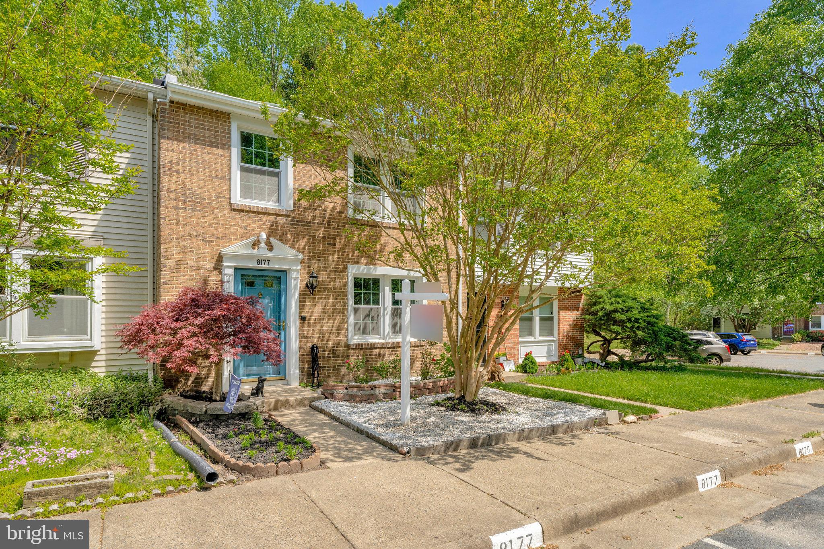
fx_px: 453
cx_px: 412
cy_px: 274
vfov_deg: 62.4
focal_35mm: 20
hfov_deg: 84.6
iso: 100
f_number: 8
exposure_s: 1/200
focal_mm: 19.8
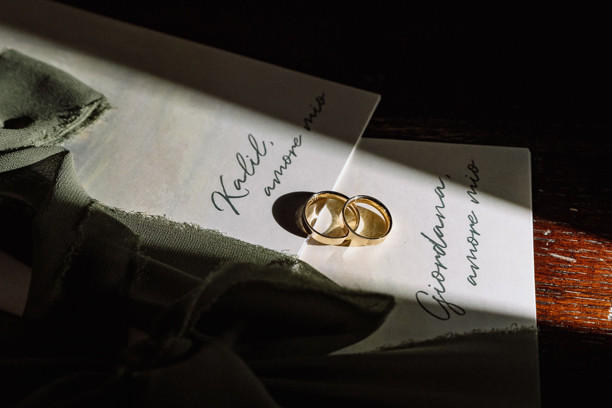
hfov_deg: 31.9
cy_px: 217
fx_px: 1069
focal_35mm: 63
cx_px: 331
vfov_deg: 21.6
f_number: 5.6
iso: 640
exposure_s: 1/250
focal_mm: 57
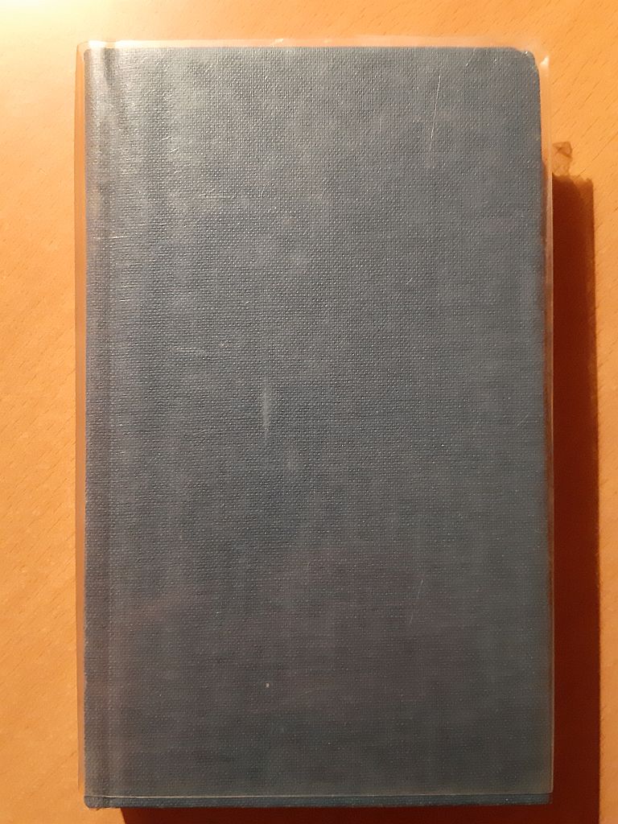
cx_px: 309
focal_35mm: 27
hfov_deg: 51.4
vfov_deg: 65.3
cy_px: 412
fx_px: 643
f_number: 1.7
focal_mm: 3.93
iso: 640
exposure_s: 1/25
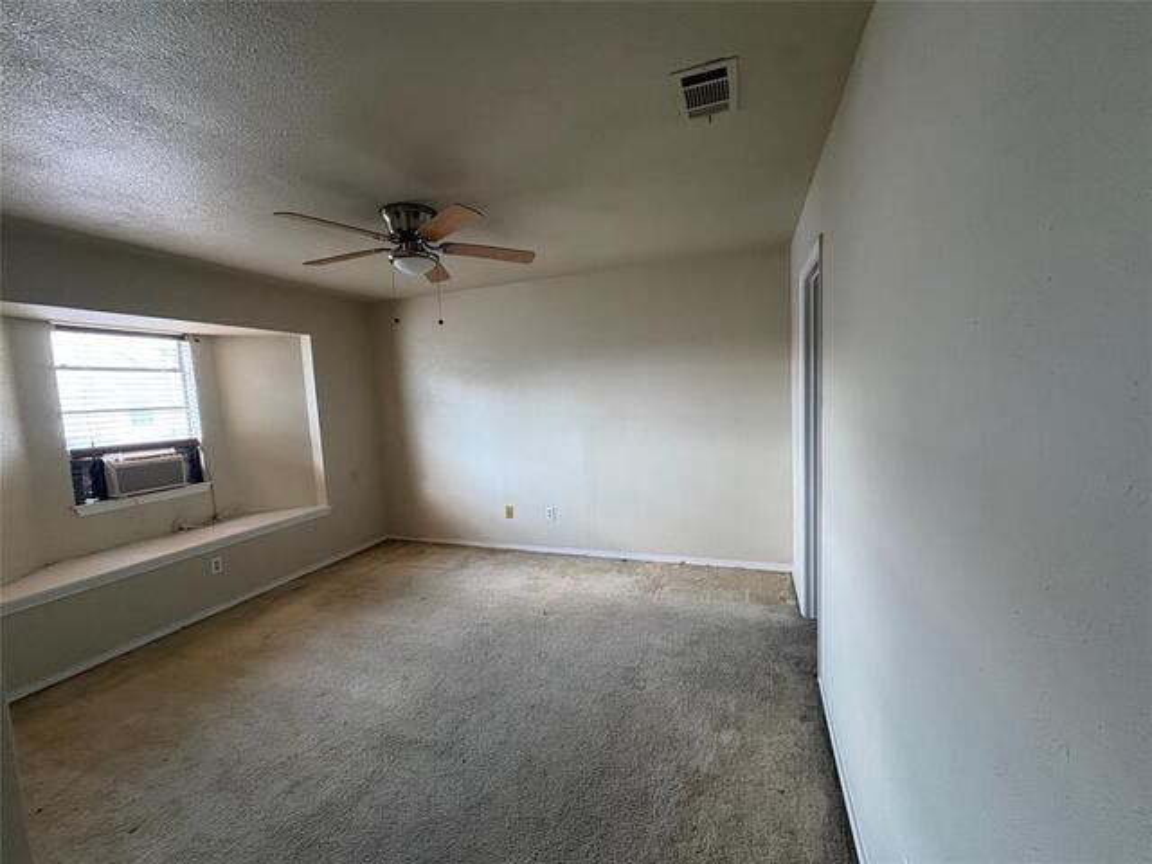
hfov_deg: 102.1
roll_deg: +3.3
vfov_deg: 85.7
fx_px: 466
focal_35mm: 14
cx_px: 576
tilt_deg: -5.0
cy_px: 432
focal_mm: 2.22
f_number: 2.2
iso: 320
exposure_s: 1/60
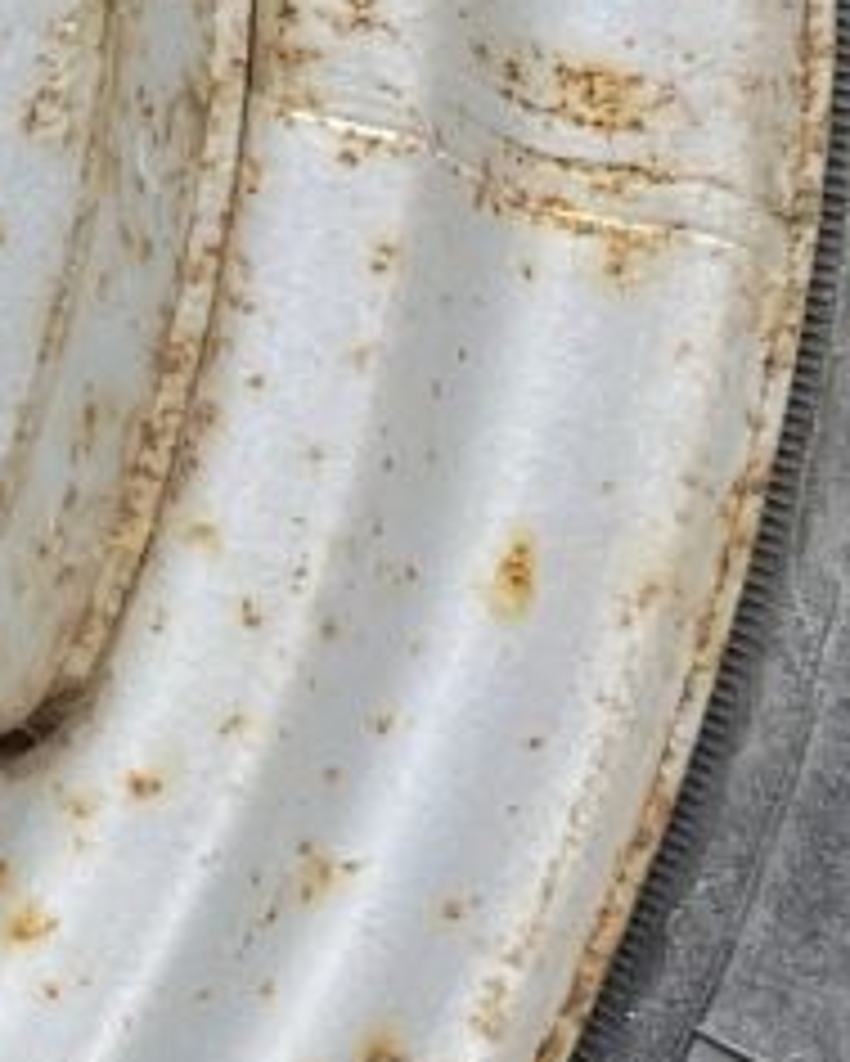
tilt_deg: -50.4
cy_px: -22
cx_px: -980
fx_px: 5405
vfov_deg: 11.1
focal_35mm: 172
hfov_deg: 8.4
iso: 80
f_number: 1.6
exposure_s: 1/50
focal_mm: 4.2
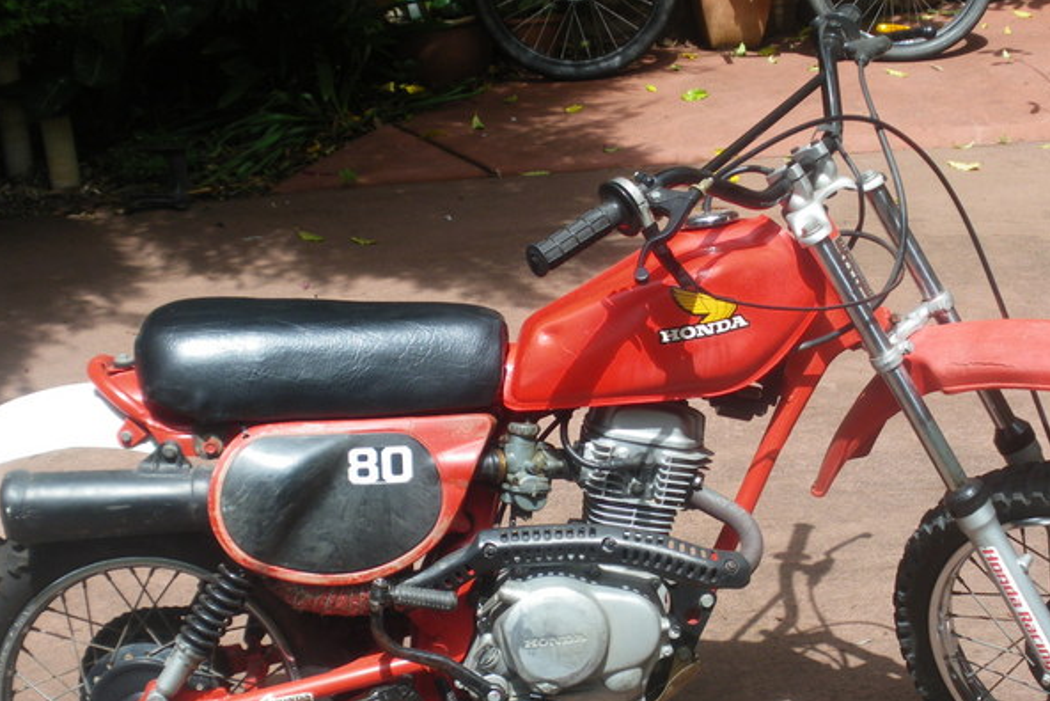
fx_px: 1721
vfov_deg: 22.9
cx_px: 603
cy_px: 470
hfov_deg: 33.9
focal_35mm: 59
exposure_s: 1/320
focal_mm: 7.5
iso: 64
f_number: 4
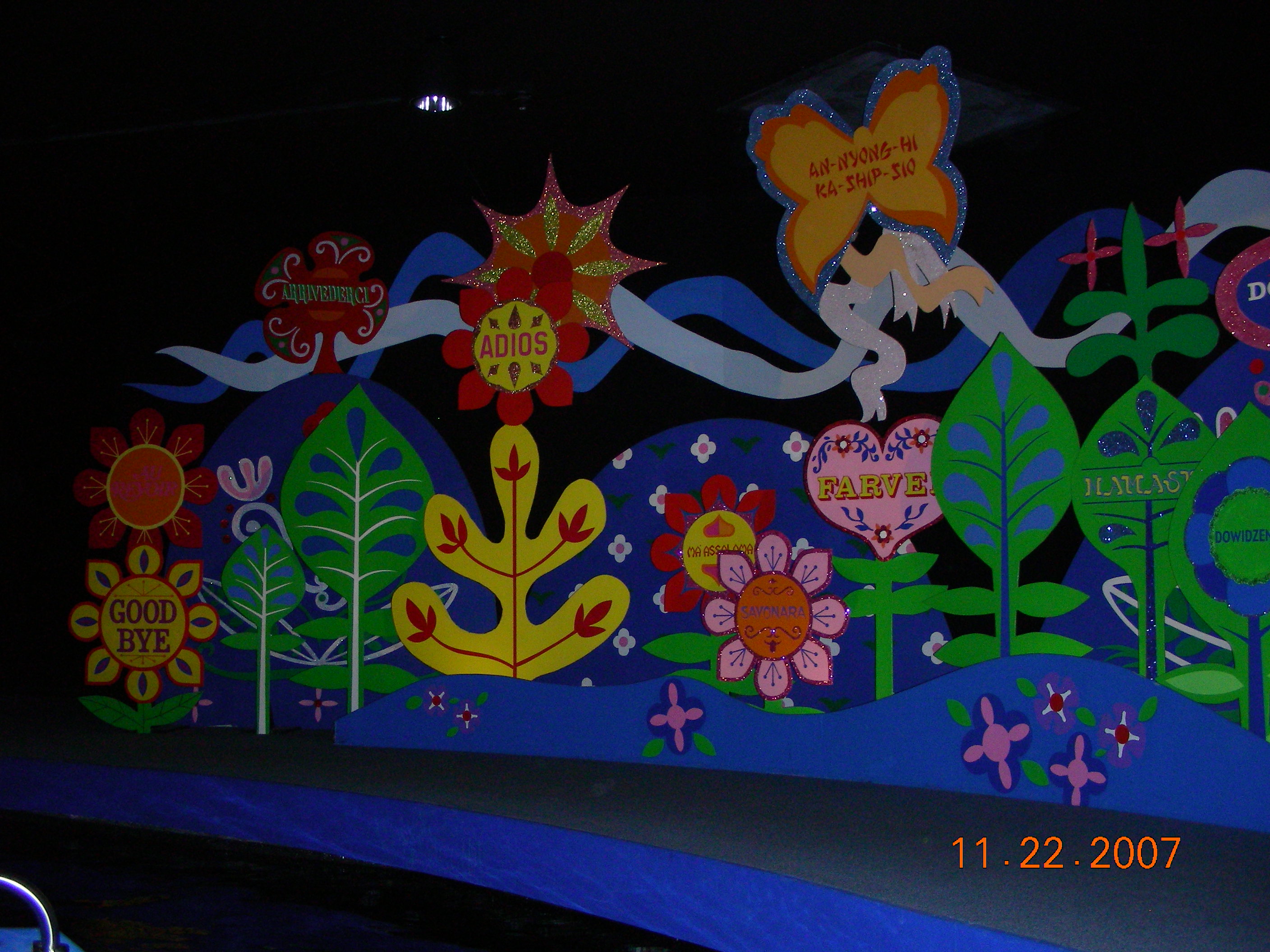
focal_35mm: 38
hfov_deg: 49.0
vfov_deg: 37.7
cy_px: 476
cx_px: 635
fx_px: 1394
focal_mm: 6.3
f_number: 3.5
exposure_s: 1/60.1
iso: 200
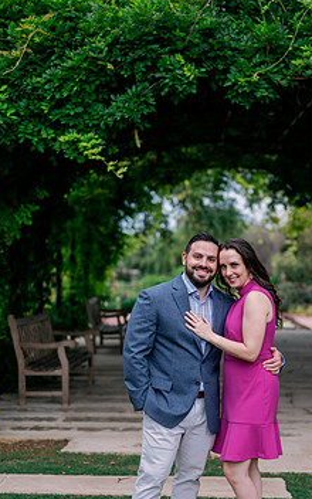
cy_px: 308
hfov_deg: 20.0
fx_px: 884
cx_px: 199
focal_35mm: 65
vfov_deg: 31.4
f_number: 2
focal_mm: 50
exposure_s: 1/500
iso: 160
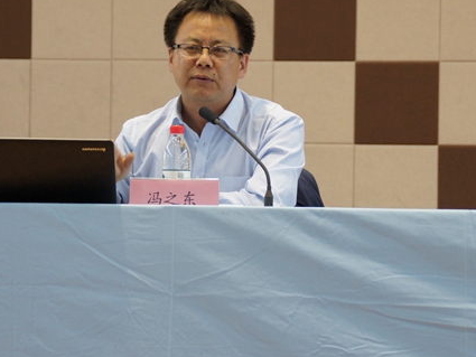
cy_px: 136
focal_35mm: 153
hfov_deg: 12.9
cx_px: 258
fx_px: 2100
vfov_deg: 9.7
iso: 1600
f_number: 5.6
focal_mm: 75
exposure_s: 1/100
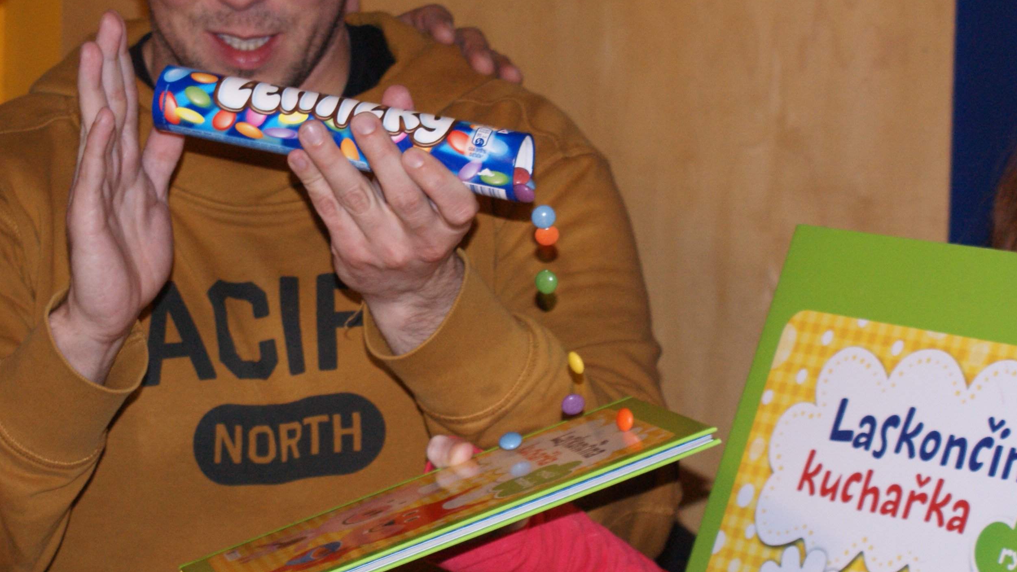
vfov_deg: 9.3
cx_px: 335
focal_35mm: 130
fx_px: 3505
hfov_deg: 16.5
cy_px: 286
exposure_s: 1/60
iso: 400
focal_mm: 45
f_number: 5.6
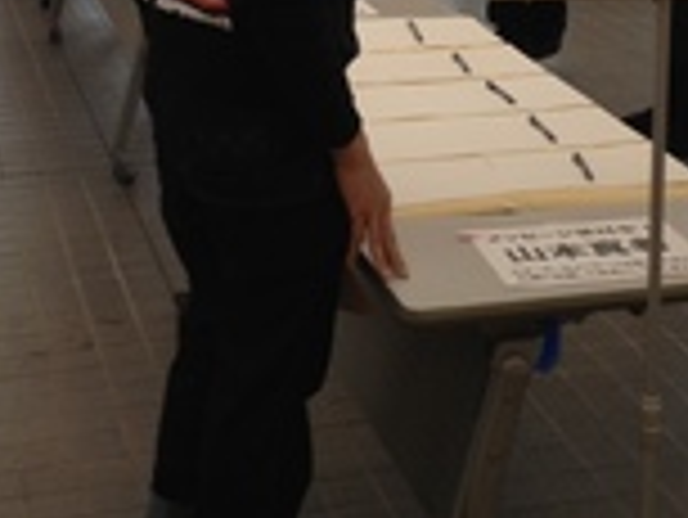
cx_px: 463
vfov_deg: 15.0
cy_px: -56
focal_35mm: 96
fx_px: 1910
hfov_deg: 20.3
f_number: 2.4
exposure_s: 1/24
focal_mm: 4.28
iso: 50
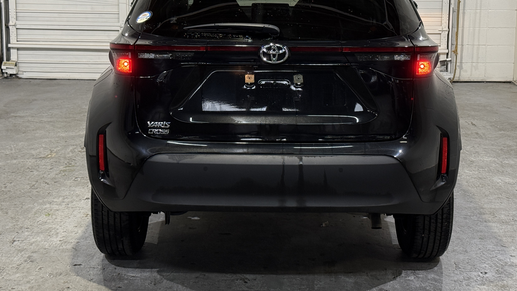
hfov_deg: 32.8
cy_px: 79
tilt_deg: -8.4
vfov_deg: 18.7
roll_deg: -0.6
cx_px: 271
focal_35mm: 64
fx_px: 877
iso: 200
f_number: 1.78
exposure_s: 1/60
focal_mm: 6.76
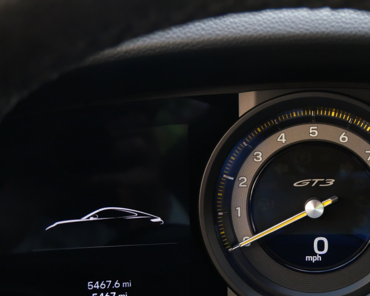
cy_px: 167
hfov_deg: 29.5
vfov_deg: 24.6
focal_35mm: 62
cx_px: 314
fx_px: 679
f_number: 3.9
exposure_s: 1/100
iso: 1250
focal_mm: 18
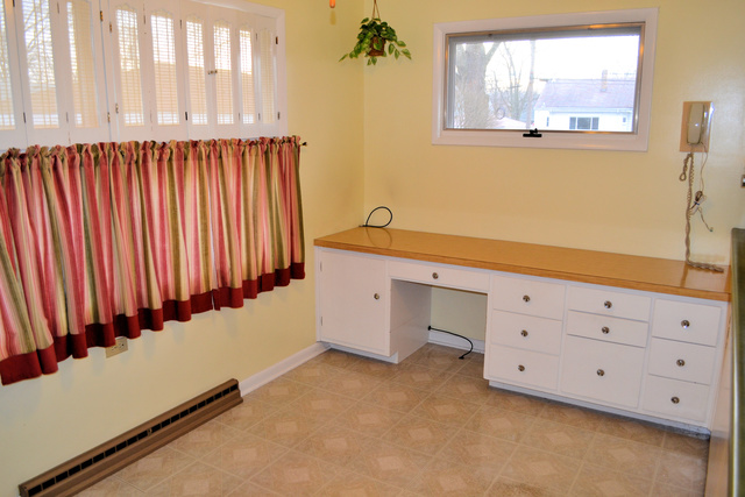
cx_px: 372
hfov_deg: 67.4
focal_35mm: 27
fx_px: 559
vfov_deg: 48.0
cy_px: 248
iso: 400
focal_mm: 18
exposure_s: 1/60
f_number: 3.5
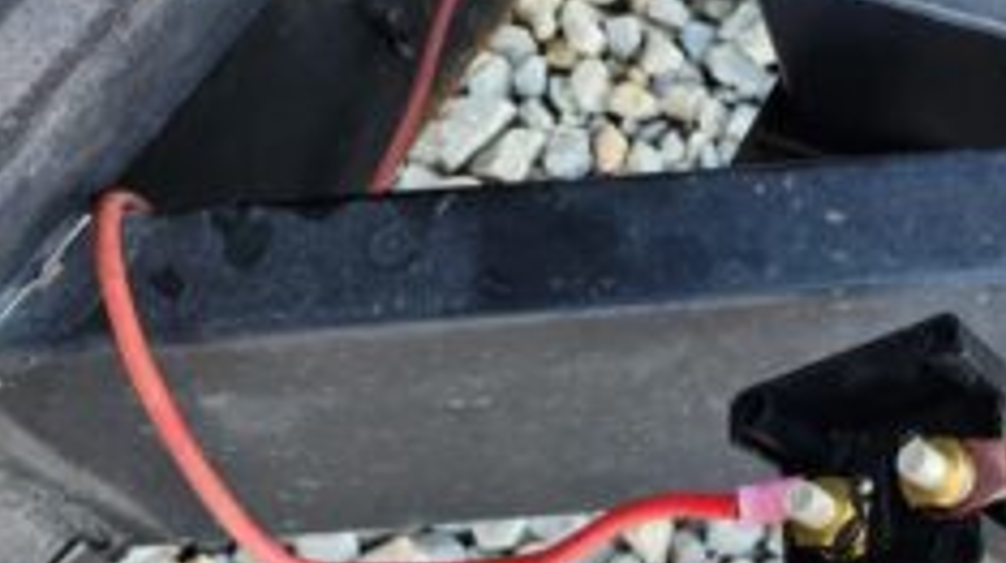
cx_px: 969
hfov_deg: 36.5
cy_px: 241
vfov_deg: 23.0
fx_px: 1386
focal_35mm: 52
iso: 100
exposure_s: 1/180
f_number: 1.8
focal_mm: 5.4
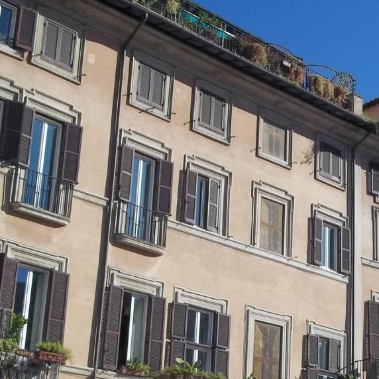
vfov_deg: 24.4
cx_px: 327
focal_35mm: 70
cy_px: 287
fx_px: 867
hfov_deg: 24.1
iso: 64
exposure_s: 1/160
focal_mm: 5.7
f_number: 8.8
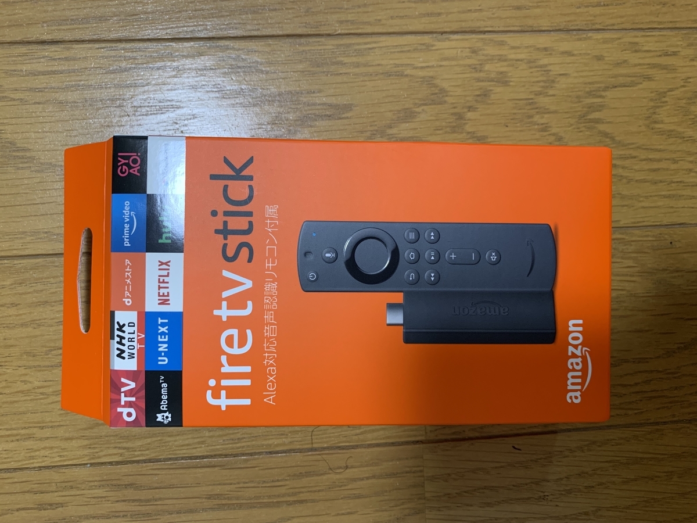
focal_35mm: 26
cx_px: 348
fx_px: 524
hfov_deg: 67.3
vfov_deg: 53.1
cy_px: 262
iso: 125
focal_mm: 4.25
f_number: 1.8
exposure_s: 1/50
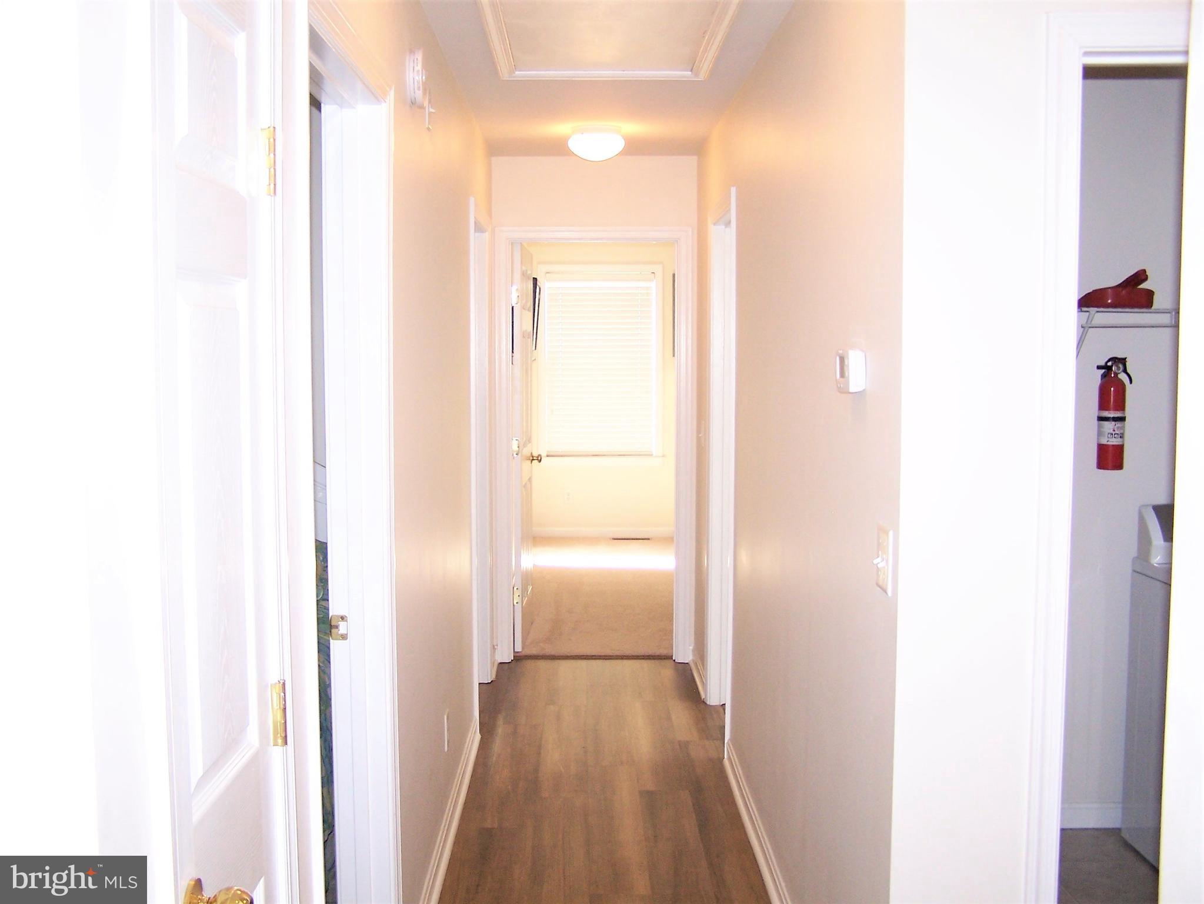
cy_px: 452
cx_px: 602
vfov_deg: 37.7
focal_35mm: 38
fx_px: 1322
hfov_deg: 49.0
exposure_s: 1/60
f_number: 2.8
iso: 140
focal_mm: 6.3
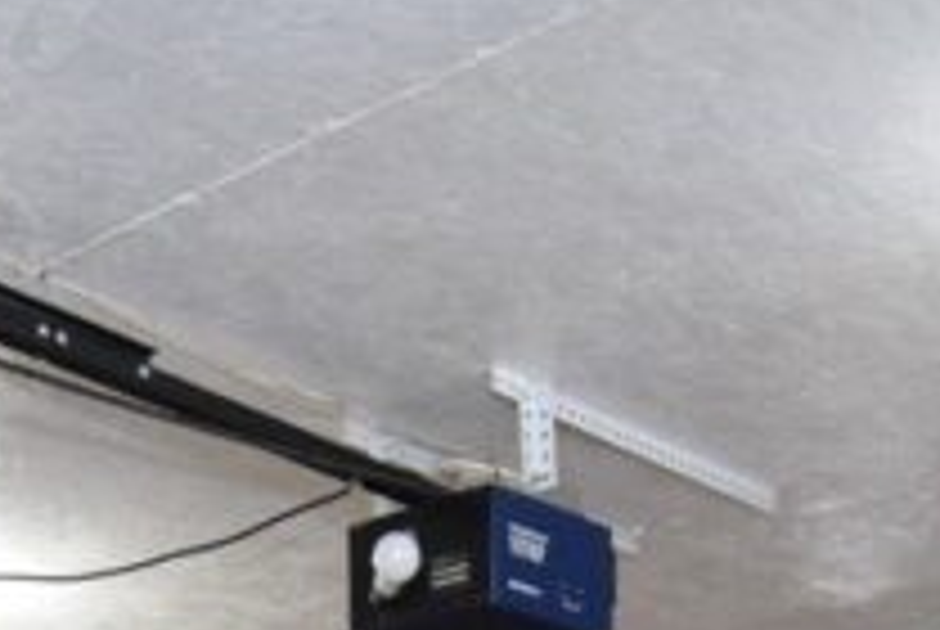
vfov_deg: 12.7
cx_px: 333
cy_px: 1476
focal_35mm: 86
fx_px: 2249
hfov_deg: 23.5
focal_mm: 10
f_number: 4.5
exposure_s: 1/60
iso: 1400
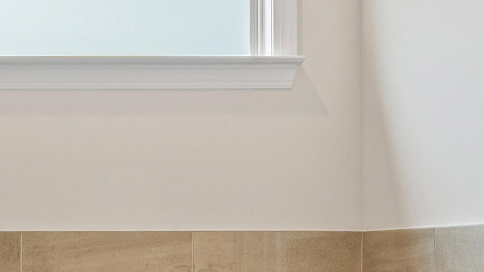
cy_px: 252
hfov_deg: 39.7
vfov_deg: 22.8
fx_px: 654
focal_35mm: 51
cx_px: 135
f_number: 9
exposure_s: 1/13
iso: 800
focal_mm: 16
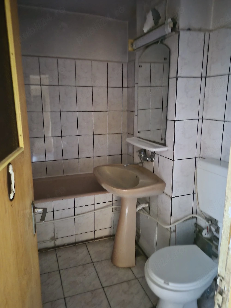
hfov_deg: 58.9
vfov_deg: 73.9
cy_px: 154
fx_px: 205
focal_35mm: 23
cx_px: 116
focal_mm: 5.4
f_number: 1.8
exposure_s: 1/25.1
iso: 2500
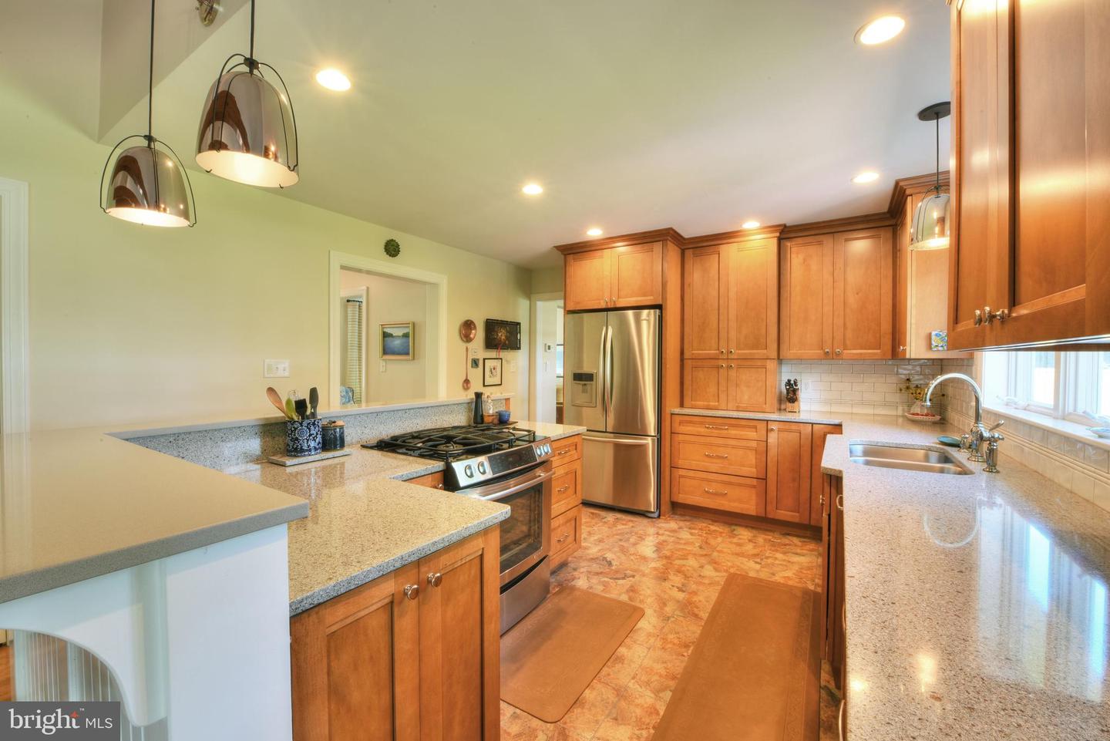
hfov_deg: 100.4
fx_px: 463
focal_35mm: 15
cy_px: 370
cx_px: 555
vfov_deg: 77.4
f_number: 22
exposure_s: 1.6
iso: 100
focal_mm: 15
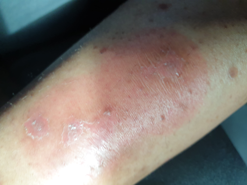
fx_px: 186
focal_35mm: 26
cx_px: 124
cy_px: 92
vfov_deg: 53.1
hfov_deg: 67.3
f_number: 2.4
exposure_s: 1/50
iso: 80
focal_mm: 4.3
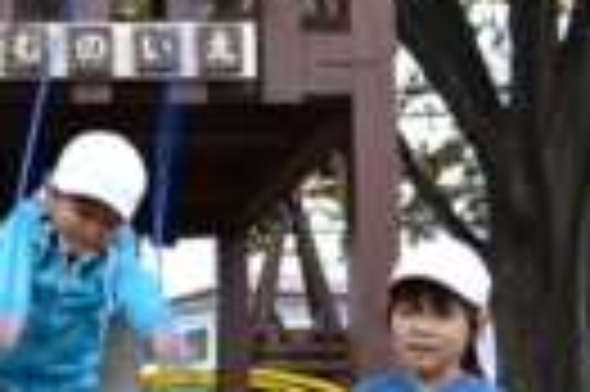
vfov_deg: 12.2
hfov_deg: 18.0
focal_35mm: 110
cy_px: 426
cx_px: -45
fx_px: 1801
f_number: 5
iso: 400
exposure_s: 1/100
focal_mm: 24
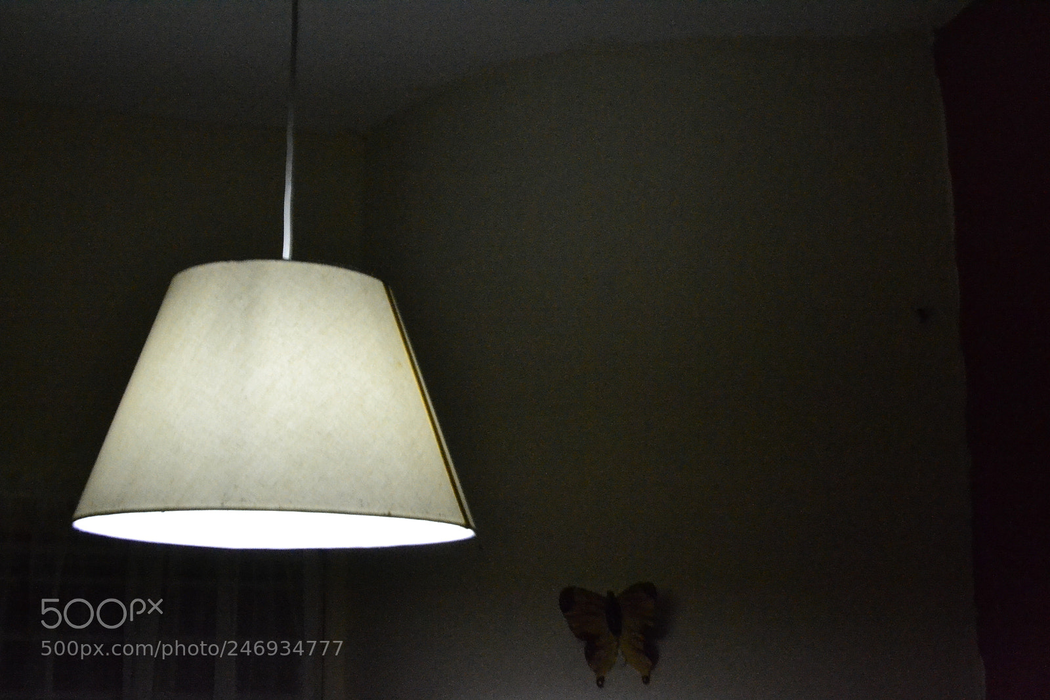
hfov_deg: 35.1
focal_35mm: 57
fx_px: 1662
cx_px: 525
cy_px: 350
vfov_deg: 23.8
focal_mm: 38
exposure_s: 1/10
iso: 6400
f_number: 16
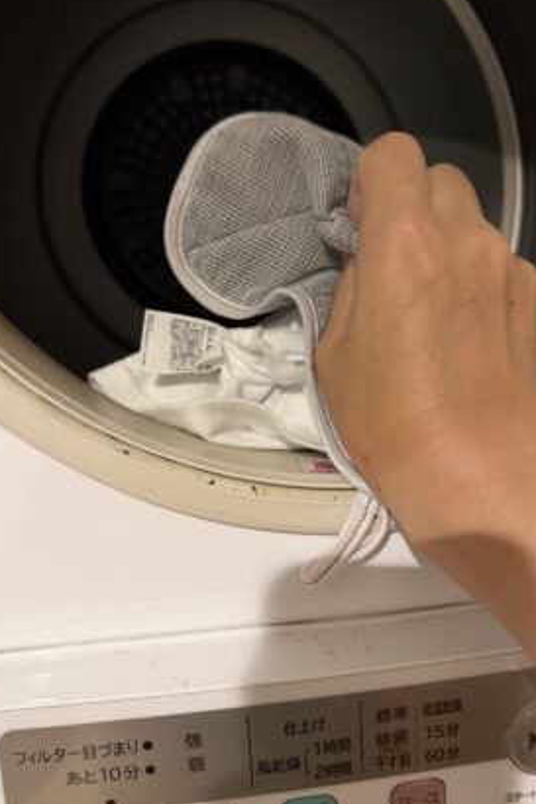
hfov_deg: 49.5
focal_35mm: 26
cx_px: 255
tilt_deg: -8.7
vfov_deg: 69.4
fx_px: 581
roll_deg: +2.8
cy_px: 405
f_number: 1.78
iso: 800
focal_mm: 6.76
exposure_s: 1/50
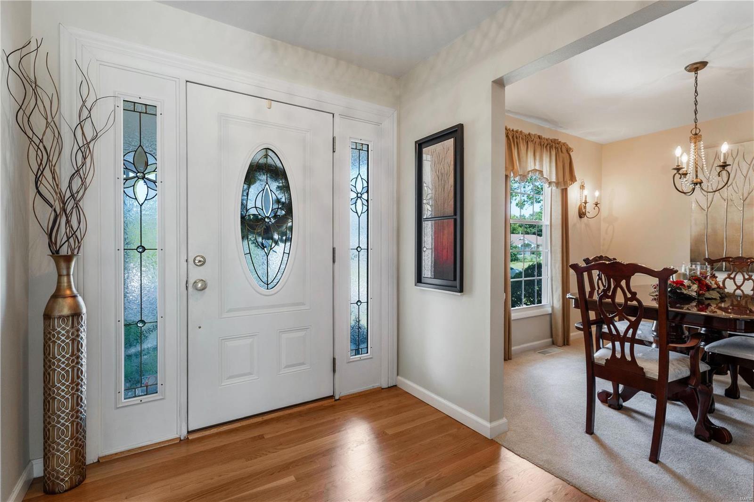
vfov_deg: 73.7
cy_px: 251
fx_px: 335
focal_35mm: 16
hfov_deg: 96.7
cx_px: 377
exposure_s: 1/15
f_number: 6.3
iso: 500
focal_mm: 16
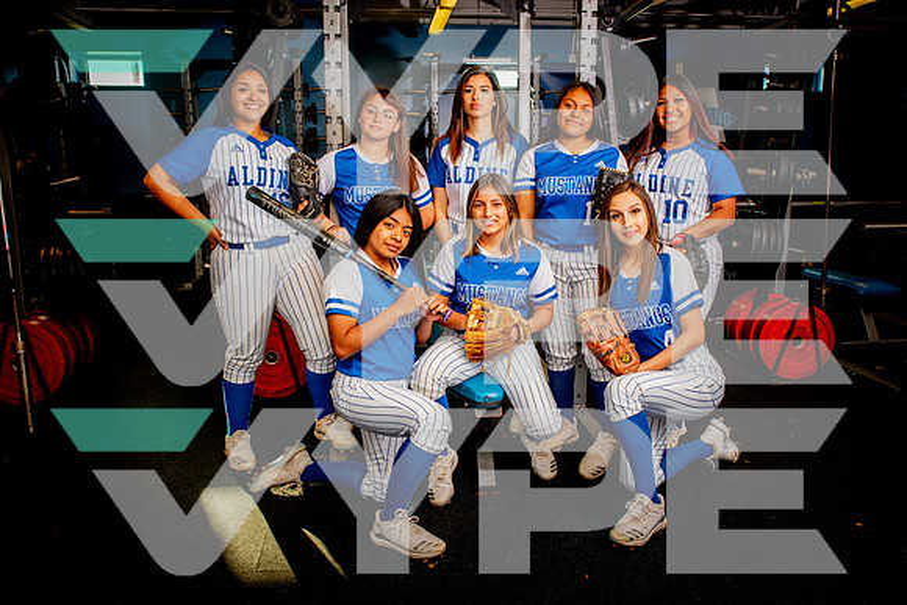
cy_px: 302
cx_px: 454
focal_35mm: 32
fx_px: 806
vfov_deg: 41.1
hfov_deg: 58.7
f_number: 6.3
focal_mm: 32
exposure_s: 1/100
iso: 200
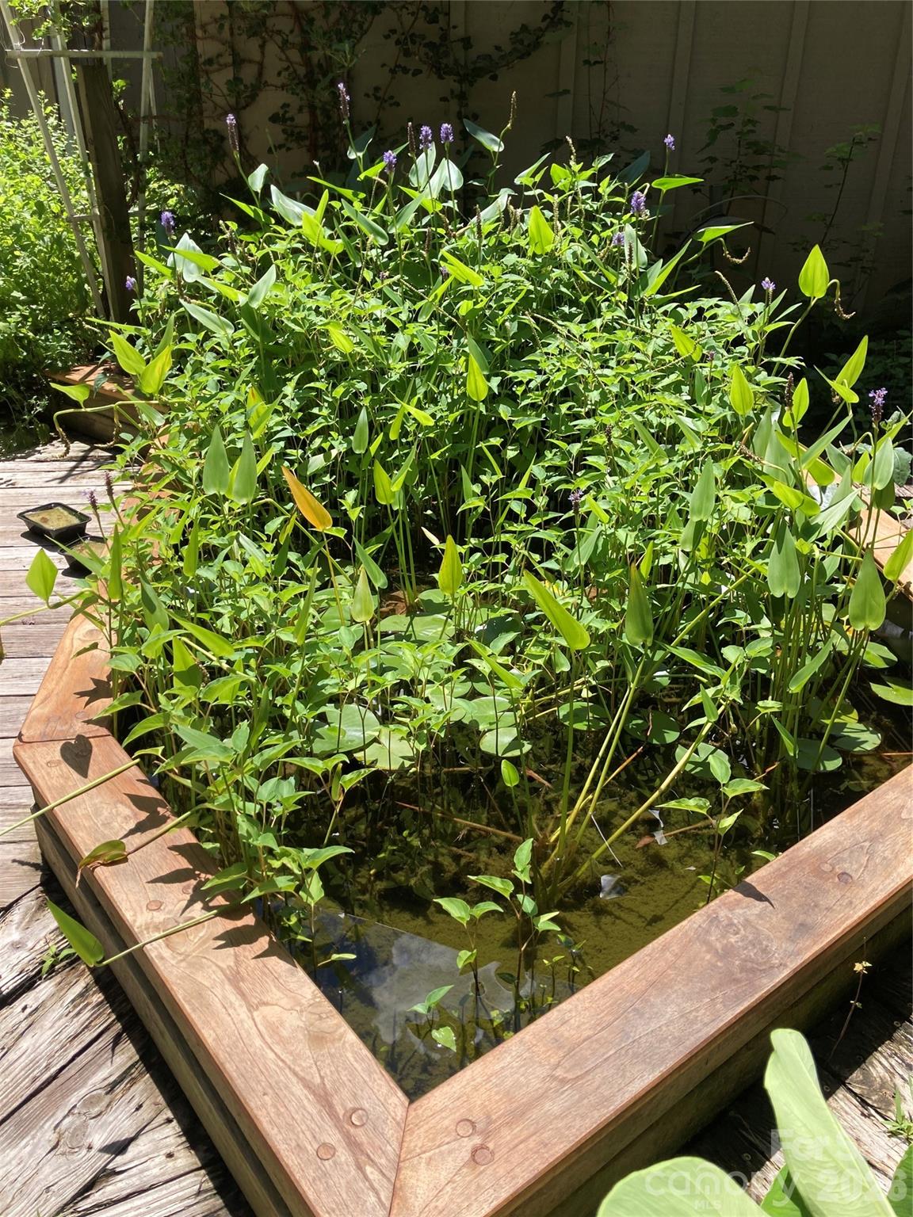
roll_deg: -2.3
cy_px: 608
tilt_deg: -26.4
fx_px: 985
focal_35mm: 28
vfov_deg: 63.4
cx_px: 456
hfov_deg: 49.7
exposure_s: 1/1000
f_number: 1.8
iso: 20
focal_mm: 3.99
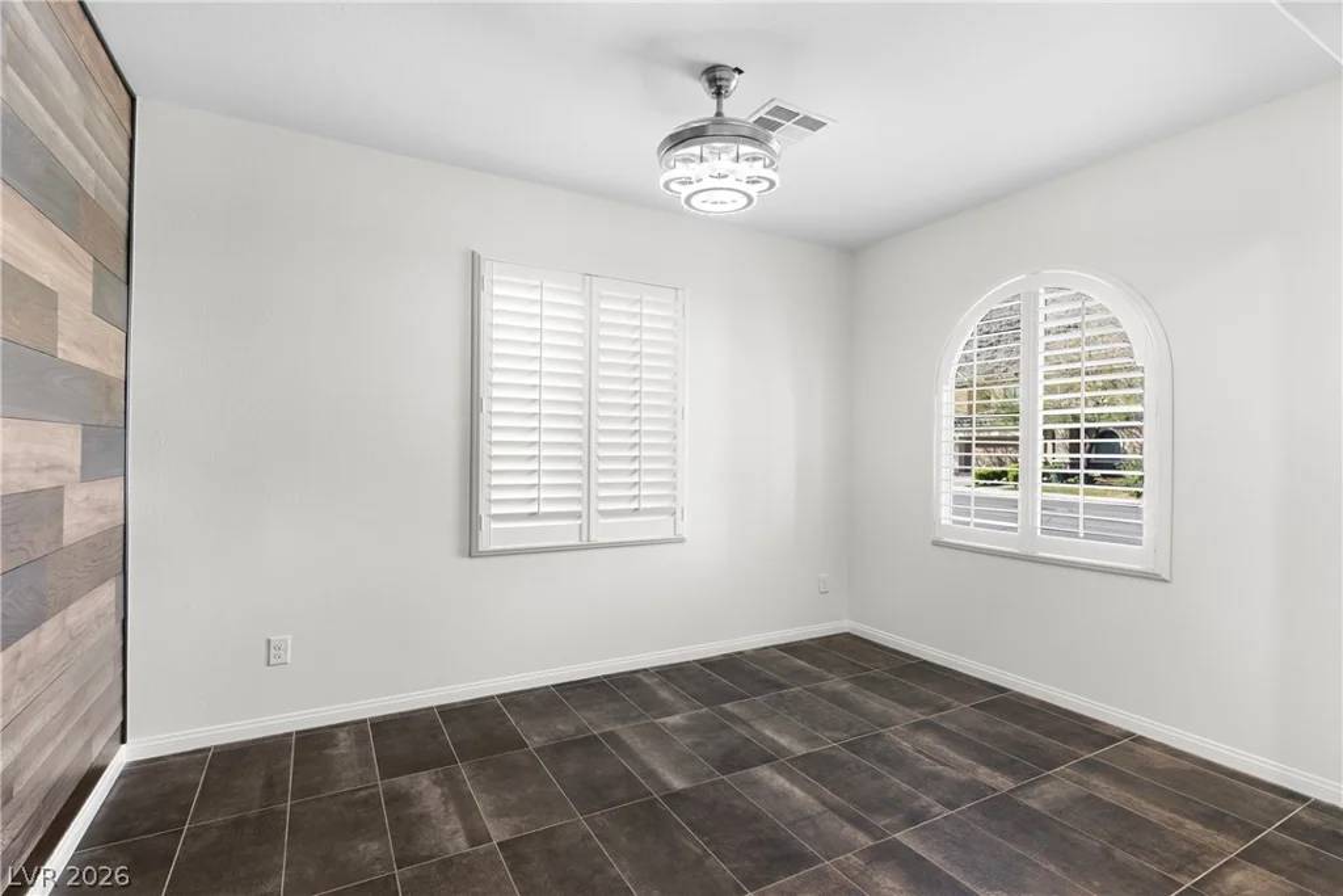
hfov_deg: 93.3
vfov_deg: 70.5
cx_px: 672
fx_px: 634
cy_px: 448
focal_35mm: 17
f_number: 8
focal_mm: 17
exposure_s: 1/10
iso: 400
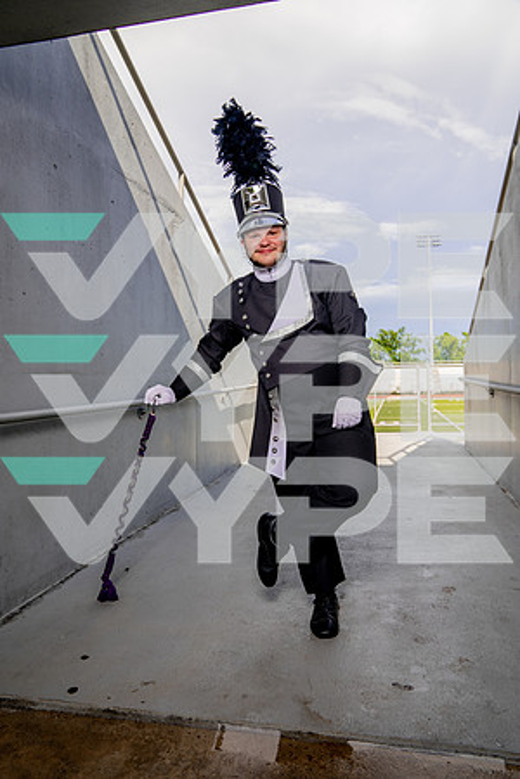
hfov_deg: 49.6
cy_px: 390
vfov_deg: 69.4
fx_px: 563
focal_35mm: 26
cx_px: 260
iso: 100
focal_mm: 26
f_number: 5.6
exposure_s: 1/250
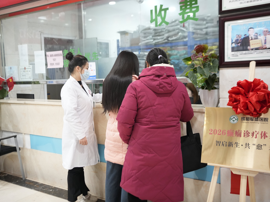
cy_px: 101
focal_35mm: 38
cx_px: 119
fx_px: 296
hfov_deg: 48.9
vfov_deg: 37.7
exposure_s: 1/160
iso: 3200
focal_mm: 35
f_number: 2.8
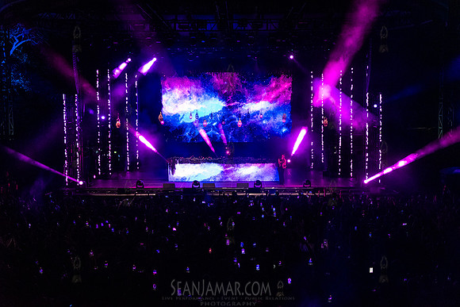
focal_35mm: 45
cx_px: 230
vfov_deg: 29.8
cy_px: 154
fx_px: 578
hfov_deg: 43.4
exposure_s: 1/400
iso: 6400
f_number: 3.5
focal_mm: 45
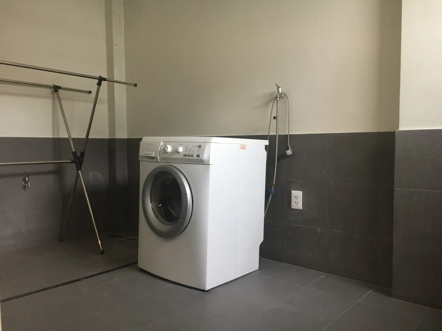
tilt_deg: -1.9
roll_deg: +0.1
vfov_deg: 48.2
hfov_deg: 61.7
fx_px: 370
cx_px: 221
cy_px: 166
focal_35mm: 29
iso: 125
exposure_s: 1/33
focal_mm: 4.15
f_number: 2.2
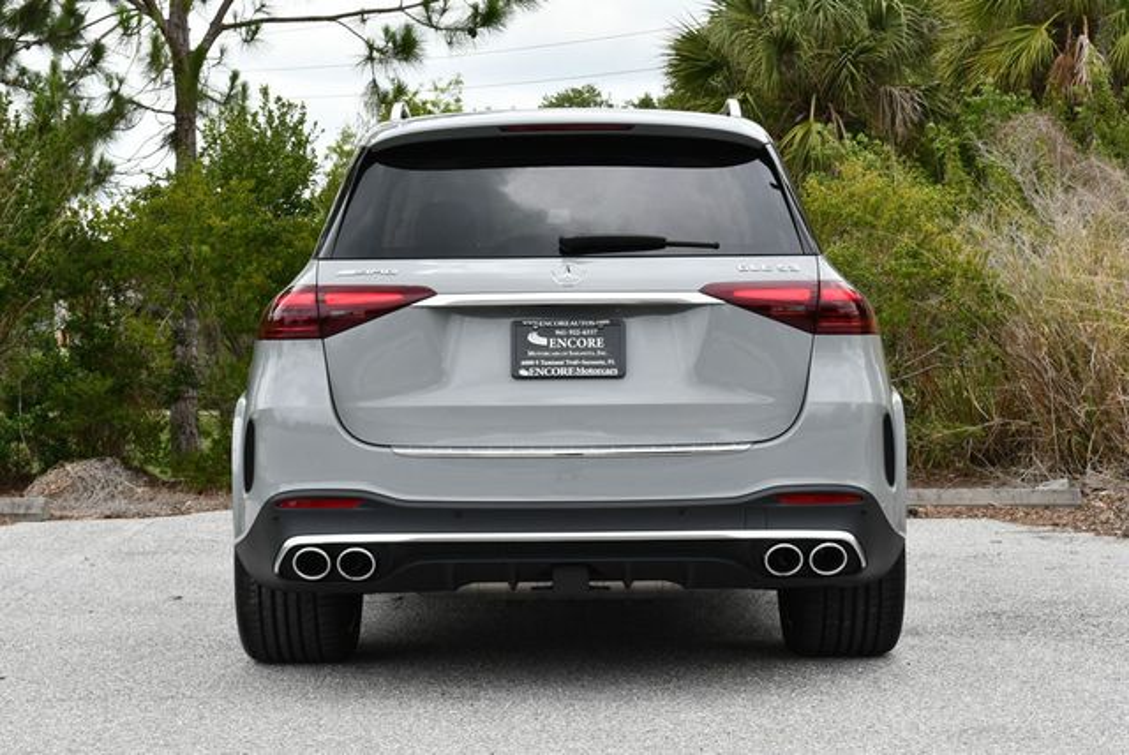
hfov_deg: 29.6
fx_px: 2134
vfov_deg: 20.1
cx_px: 564
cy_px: 378
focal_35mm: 68
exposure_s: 1/250
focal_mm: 34
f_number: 8
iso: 160
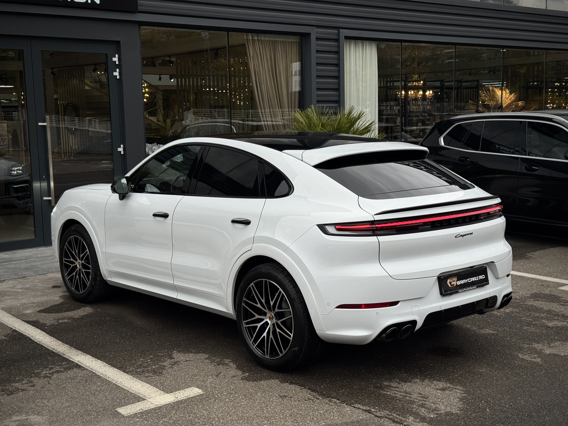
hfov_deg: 39.7
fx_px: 788
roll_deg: +1.0
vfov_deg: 30.3
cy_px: 213
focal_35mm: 48
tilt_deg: -7.4
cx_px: 284
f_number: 1.78
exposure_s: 1/1152
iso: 64
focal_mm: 6.76
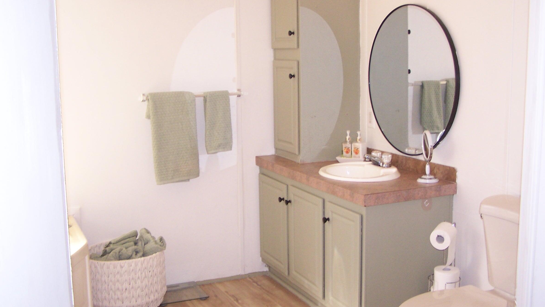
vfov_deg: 26.5
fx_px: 650
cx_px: 276
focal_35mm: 45
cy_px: 150
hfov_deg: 45.5
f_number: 2.8
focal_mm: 6.3
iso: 140
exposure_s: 1/60
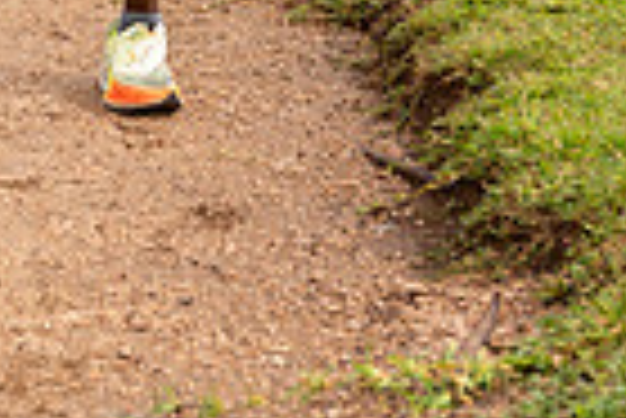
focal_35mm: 142
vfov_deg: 8.9
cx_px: 225
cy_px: -512
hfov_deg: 14.4
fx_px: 2472
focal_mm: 44
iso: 160
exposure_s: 1/250
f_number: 4
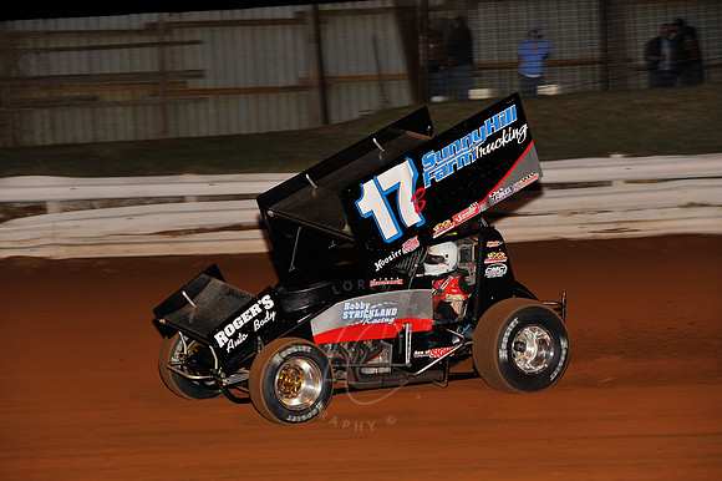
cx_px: 361
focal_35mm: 120
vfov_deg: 11.4
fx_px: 2405
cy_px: 240
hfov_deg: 17.1
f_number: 5.6
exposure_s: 1/250
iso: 500
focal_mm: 120
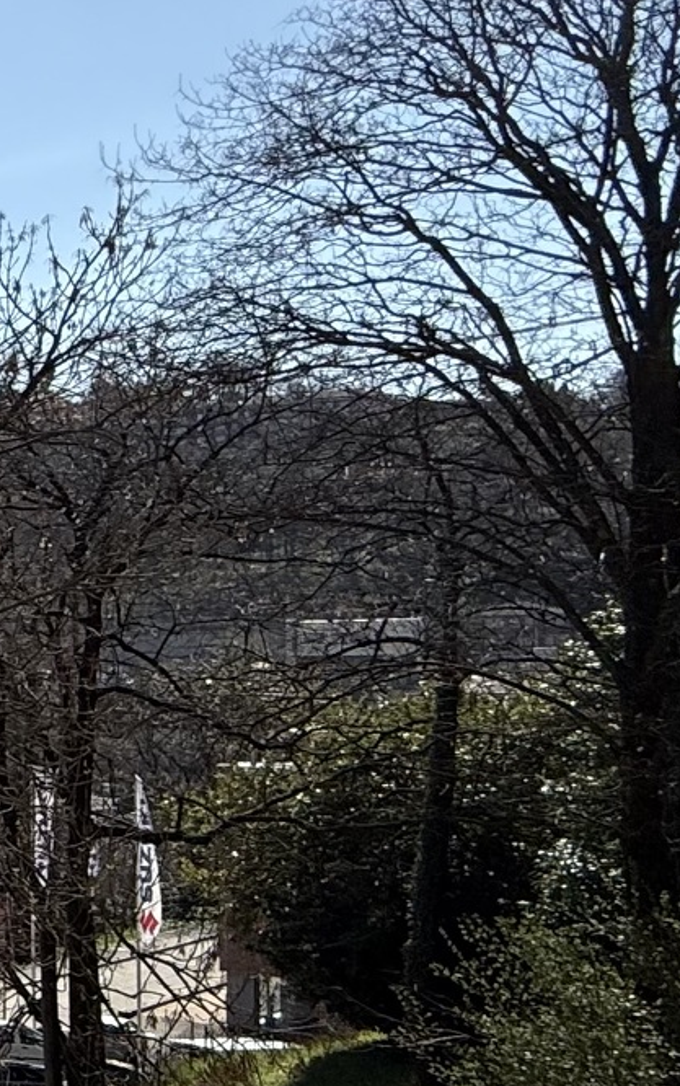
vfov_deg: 35.4
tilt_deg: -2.2
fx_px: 1688
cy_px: 693
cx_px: -1022
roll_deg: +1.2
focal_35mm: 57
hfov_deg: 14.0
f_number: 2.2
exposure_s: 1/2841
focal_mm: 2.22
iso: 50
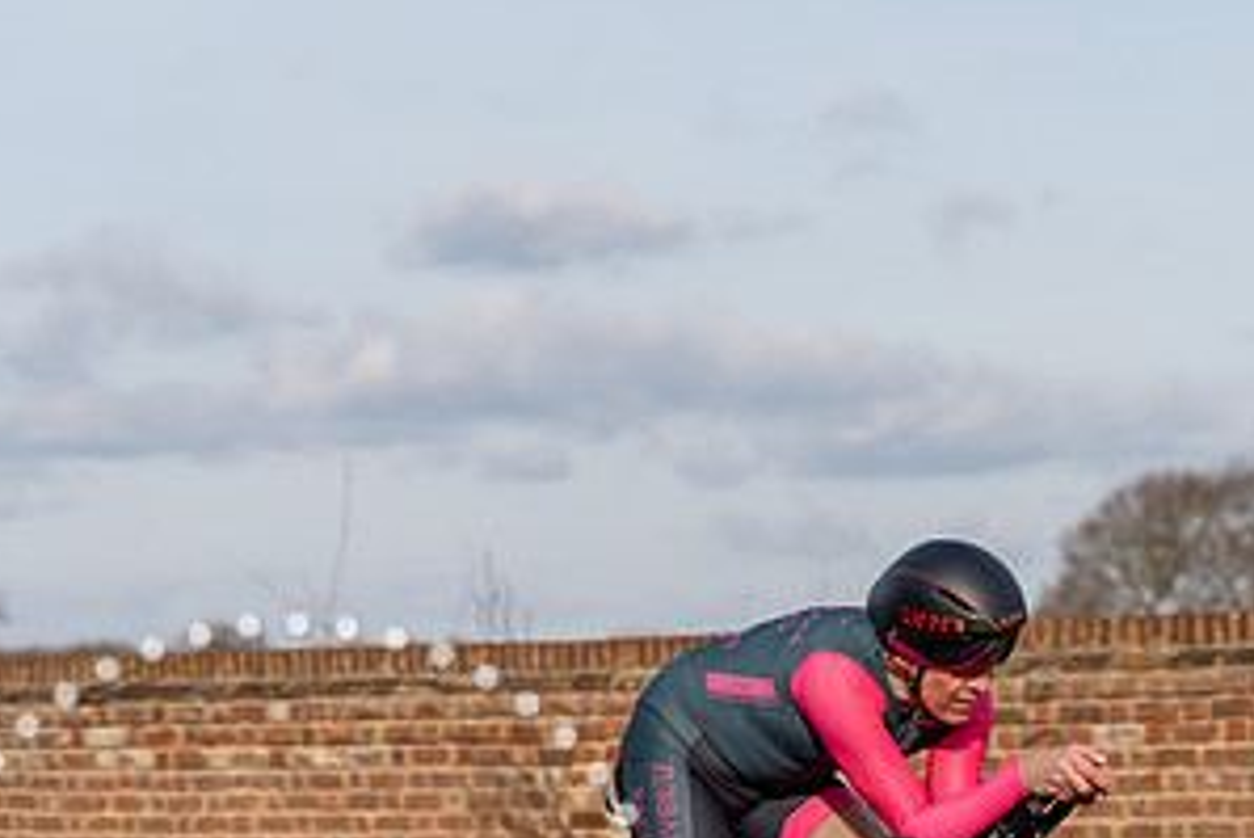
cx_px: 951
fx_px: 6168
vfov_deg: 7.7
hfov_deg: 11.6
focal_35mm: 177
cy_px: 794
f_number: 4
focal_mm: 91
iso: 100
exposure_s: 1/800
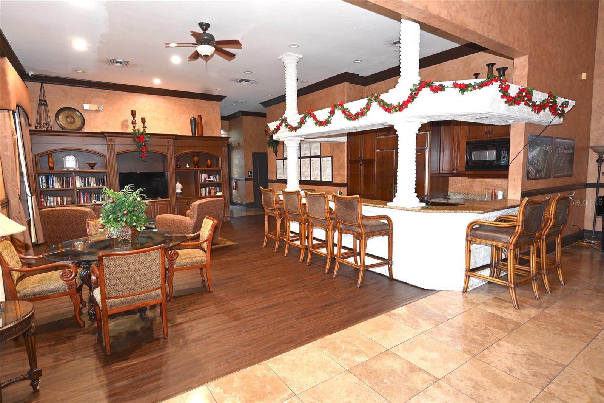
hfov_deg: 86.9
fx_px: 319
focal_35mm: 19
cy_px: 202
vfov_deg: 64.5
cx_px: 302
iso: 1800
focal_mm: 19
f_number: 4
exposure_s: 1/60
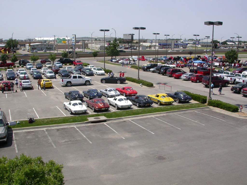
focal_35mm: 38
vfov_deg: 37.7
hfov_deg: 49.0
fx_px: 271
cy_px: 92
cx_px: 124
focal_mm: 7.85
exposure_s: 1/416
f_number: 7.5
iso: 100
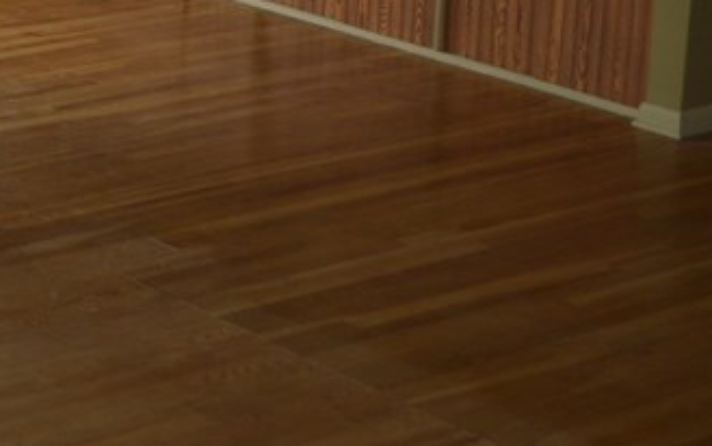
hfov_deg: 16.2
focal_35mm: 121
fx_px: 2349
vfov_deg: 10.6
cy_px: -121
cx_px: -263
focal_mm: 24
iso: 220
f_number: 4
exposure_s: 1/125
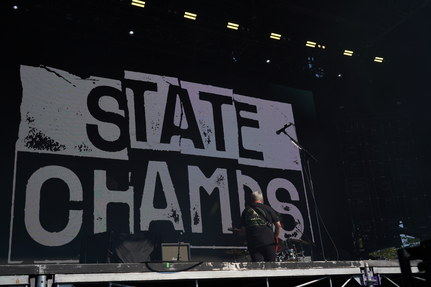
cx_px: 216
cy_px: 144
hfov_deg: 48.5
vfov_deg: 33.4
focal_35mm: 40
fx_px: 479
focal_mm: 40
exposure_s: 1/800
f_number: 8
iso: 100
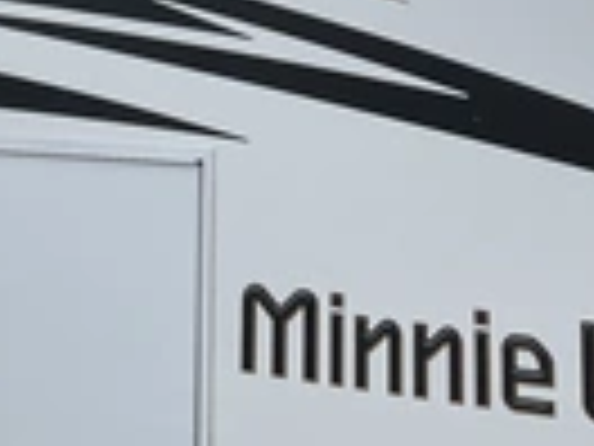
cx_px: 81
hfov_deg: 21.8
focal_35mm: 88
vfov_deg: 15.6
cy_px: -207
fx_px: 1510
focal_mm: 3
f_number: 1.8
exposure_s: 1/1912
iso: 25
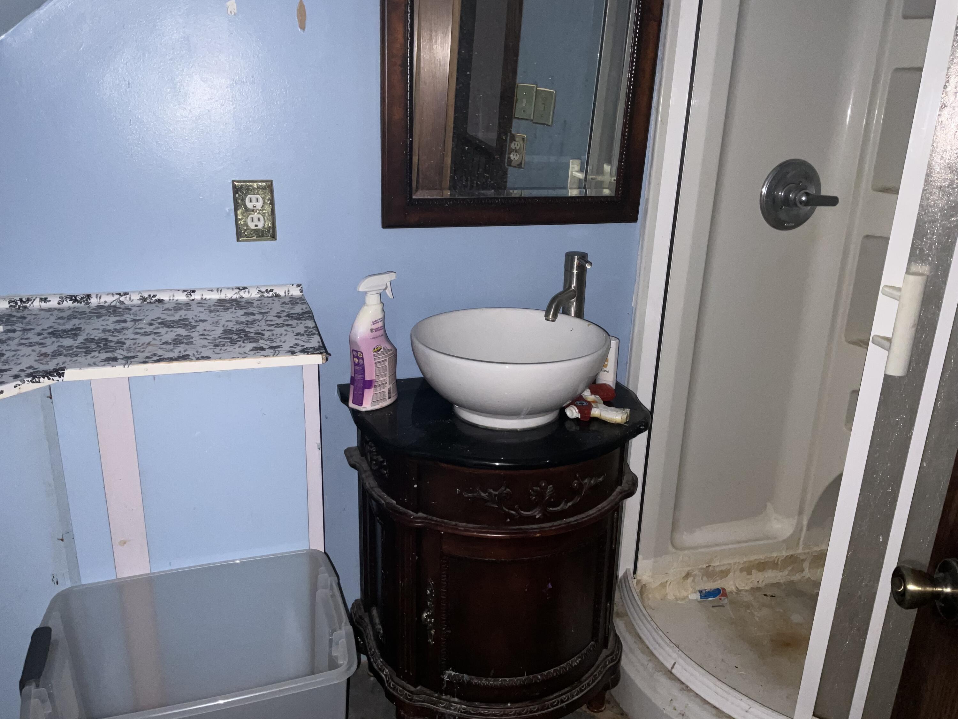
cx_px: 479
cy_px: 360
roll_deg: -2.3
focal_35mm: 29
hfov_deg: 61.7
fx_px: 803
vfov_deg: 48.2
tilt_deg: -19.1
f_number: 1.8
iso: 64
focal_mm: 3
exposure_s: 1/16
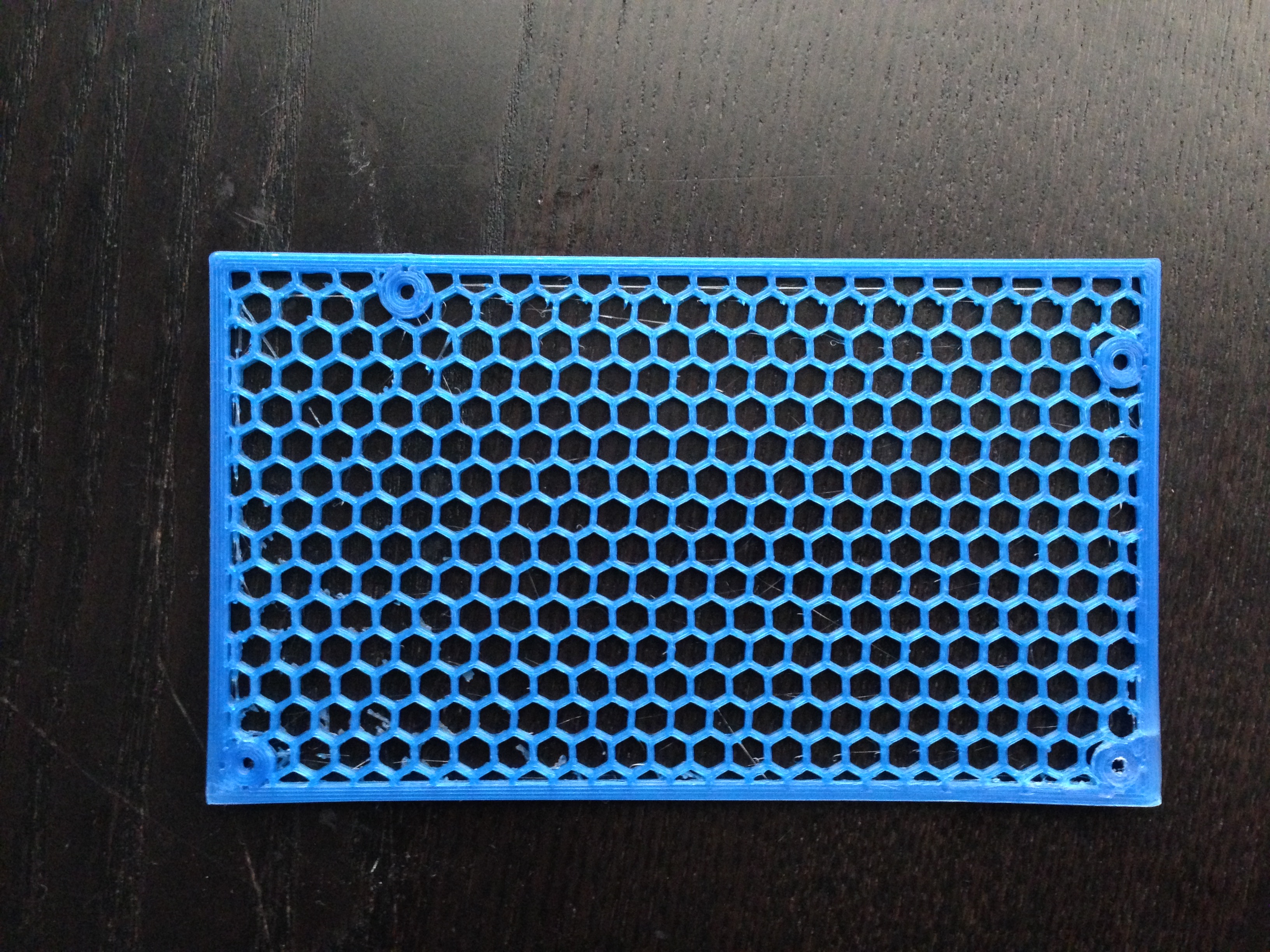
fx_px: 1211
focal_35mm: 33
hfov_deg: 55.4
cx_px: 635
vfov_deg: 42.9
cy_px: 476
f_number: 2.4
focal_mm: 4.12
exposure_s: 1/15
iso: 400
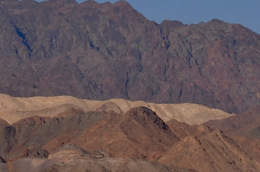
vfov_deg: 2.9
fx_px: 3380
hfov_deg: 4.4
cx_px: 5
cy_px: -49
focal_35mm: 469
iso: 200
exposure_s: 1/125
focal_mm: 70
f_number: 16
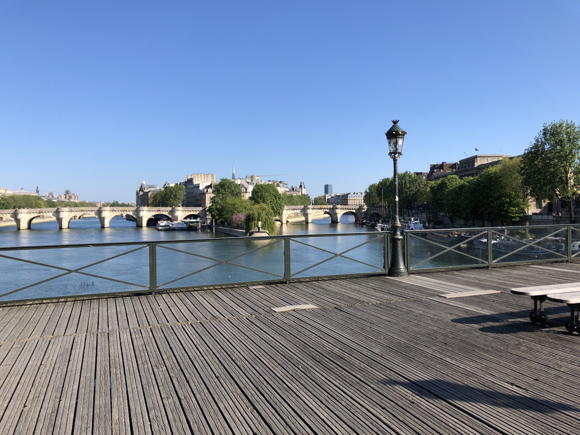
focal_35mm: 28
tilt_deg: -1.9
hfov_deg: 63.4
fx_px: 469
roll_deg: +1.4
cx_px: 290
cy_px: 218
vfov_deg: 49.7
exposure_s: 1/1799
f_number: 1.8
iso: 20
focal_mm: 4
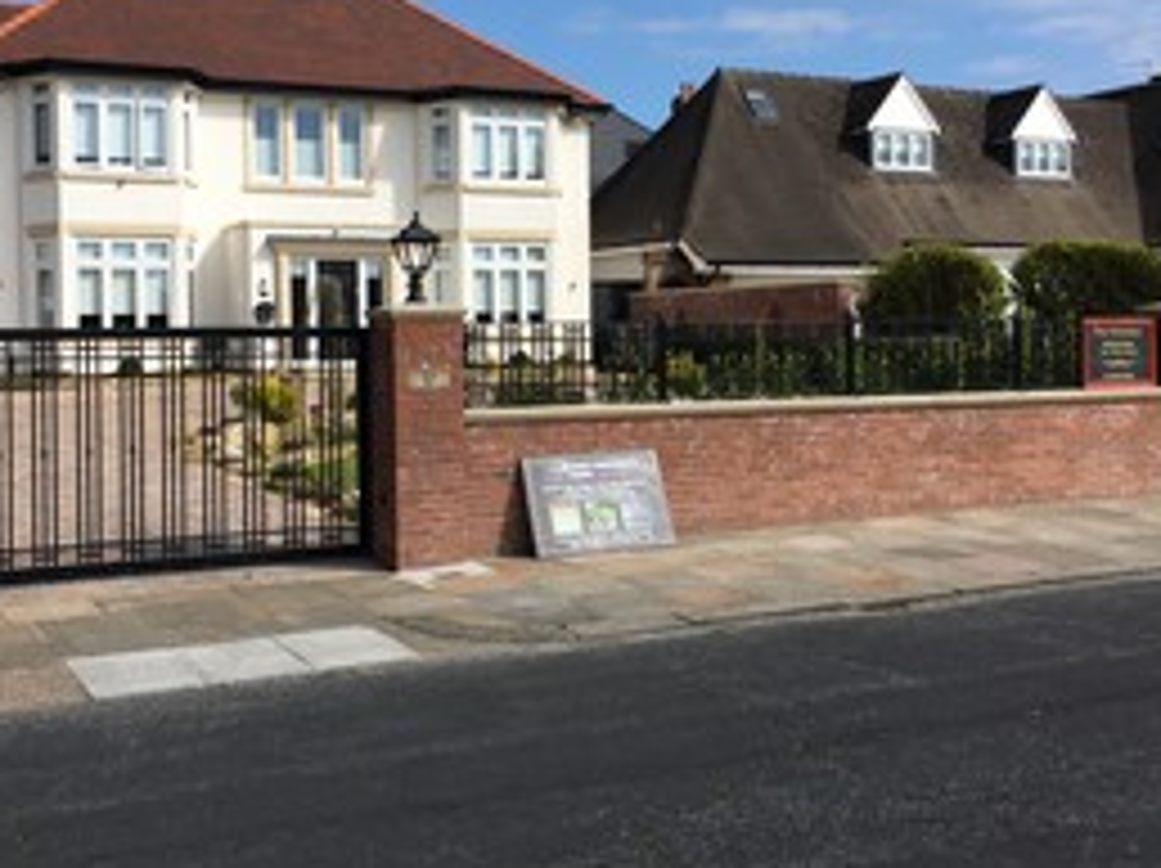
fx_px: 1508
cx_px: 526
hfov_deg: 42.1
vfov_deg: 32.0
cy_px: 328
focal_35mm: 45
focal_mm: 4.15
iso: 25
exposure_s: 1/1672
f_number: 2.2
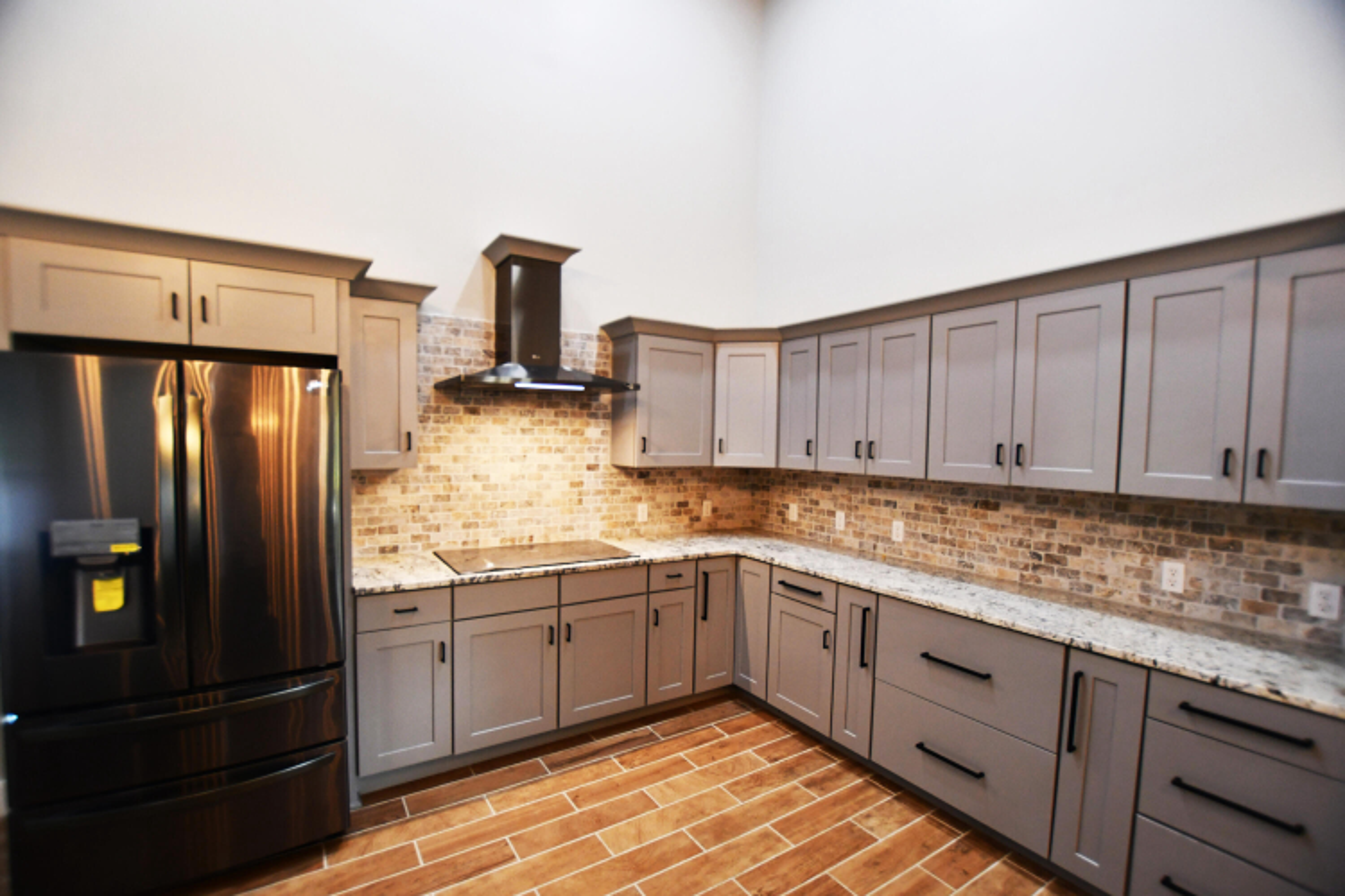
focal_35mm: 15
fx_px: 560
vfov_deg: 77.3
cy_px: 448
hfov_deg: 100.4
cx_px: 672
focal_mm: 10
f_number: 3.5
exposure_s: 1/125
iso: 1100
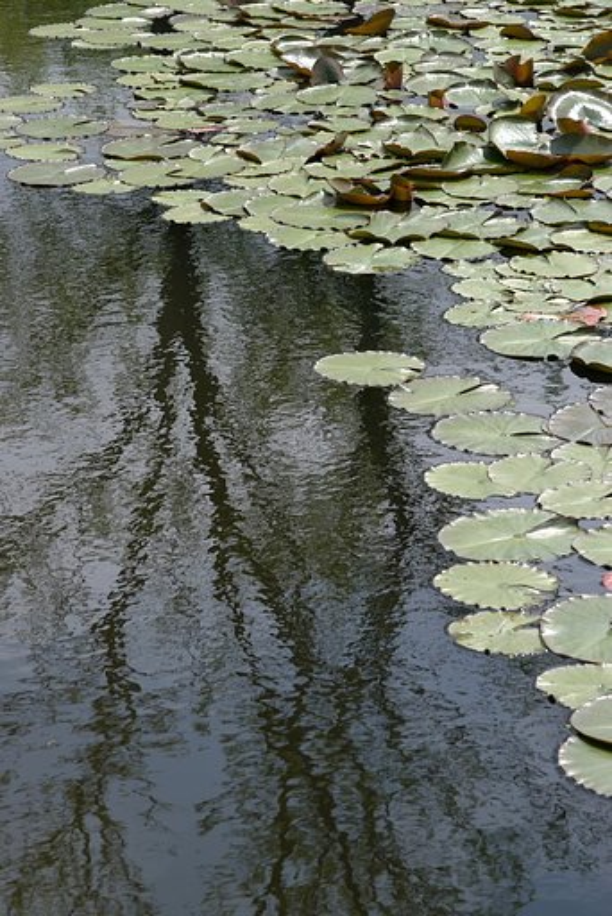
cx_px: 306
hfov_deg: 12.2
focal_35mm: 112
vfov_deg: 18.2
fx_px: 2865
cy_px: 458
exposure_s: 1/400
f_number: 7.1
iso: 200
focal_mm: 75
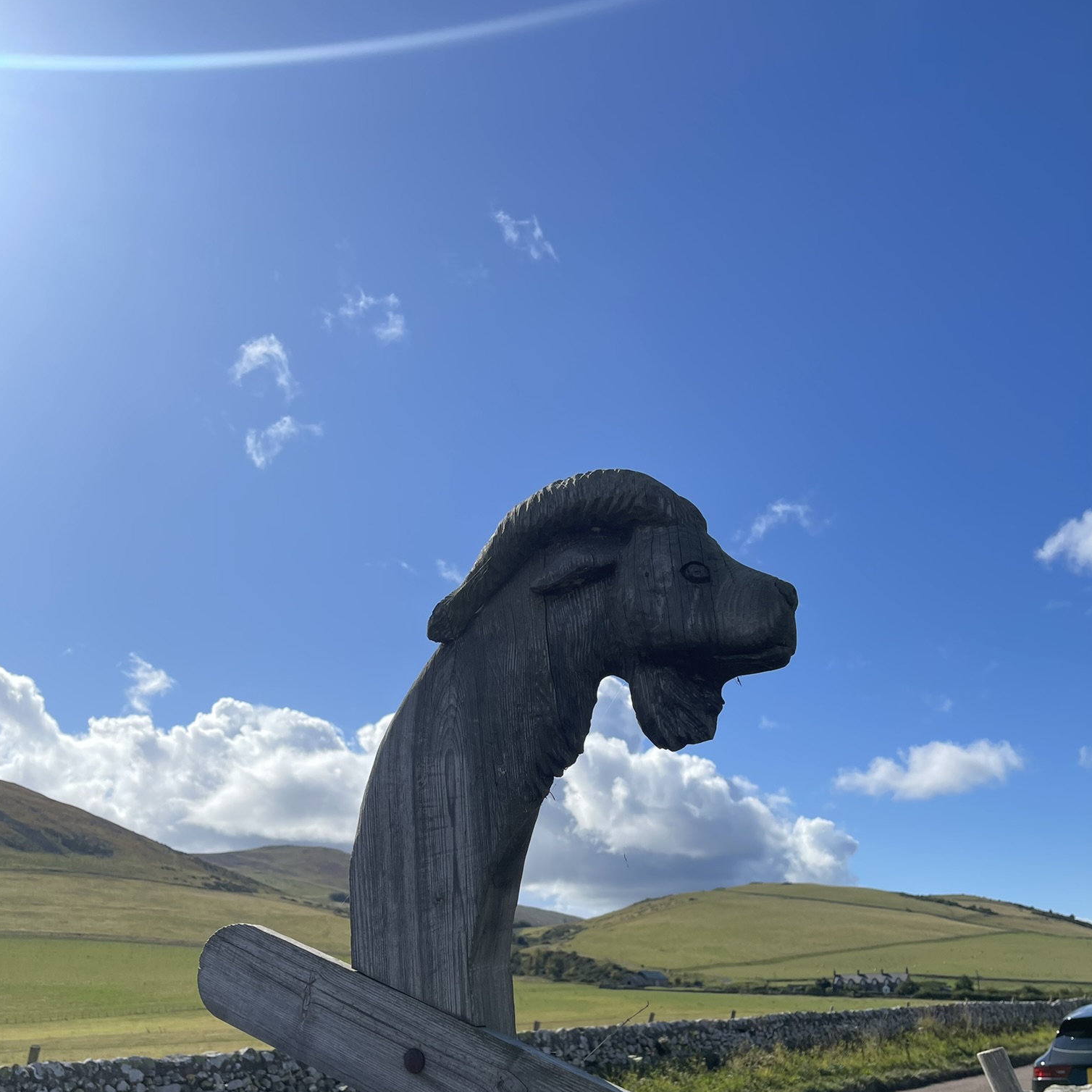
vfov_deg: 52.9
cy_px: 738
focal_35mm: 30
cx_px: 542
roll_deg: +2.8
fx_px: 1071
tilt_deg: +12.1
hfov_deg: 54.0
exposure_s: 1/5917
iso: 32
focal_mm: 5.1
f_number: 1.6
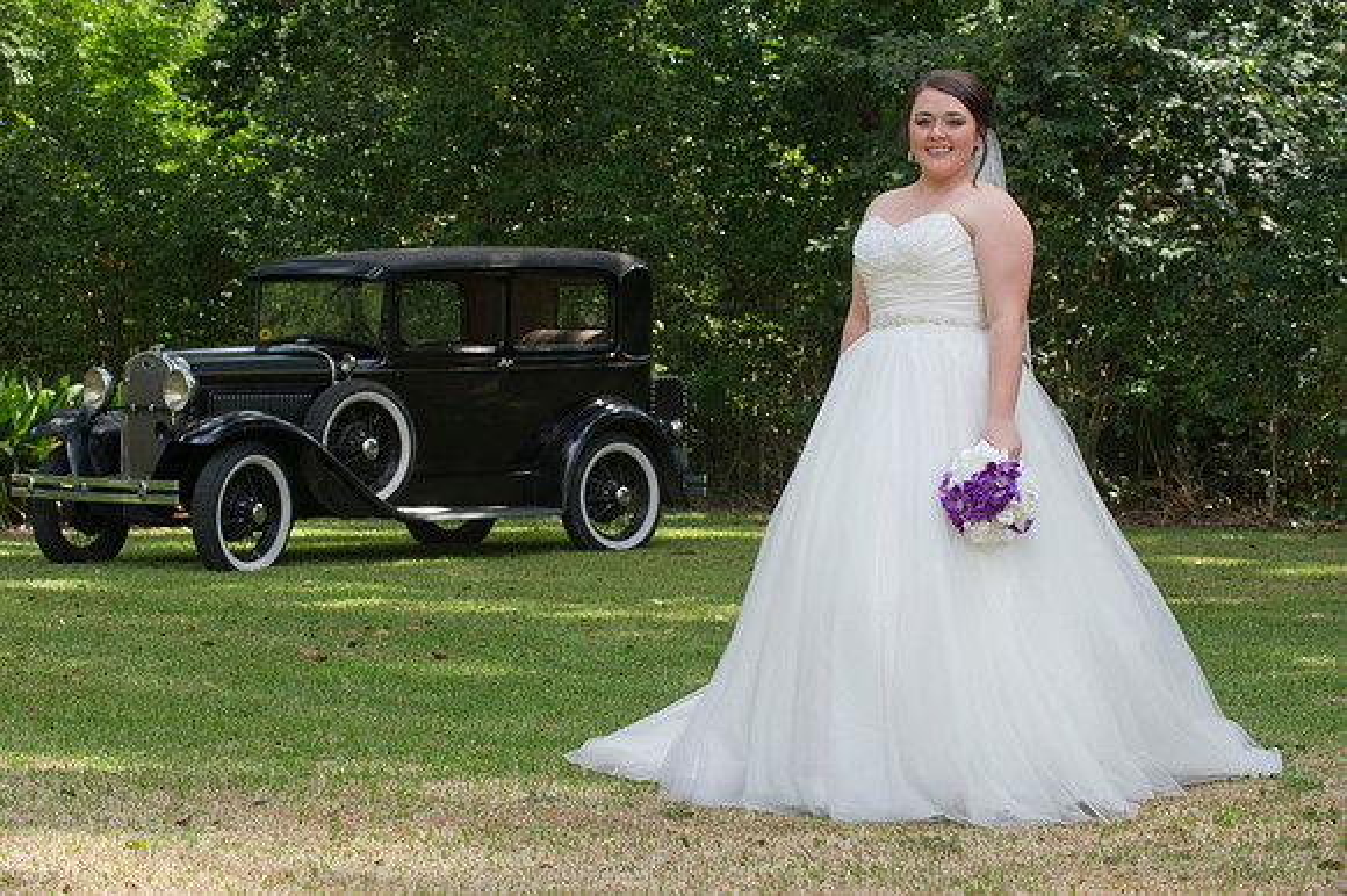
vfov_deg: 15.9
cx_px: 674
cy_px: 448
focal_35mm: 86
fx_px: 3216
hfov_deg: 23.7
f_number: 6.3
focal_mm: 86
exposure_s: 1/125
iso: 320
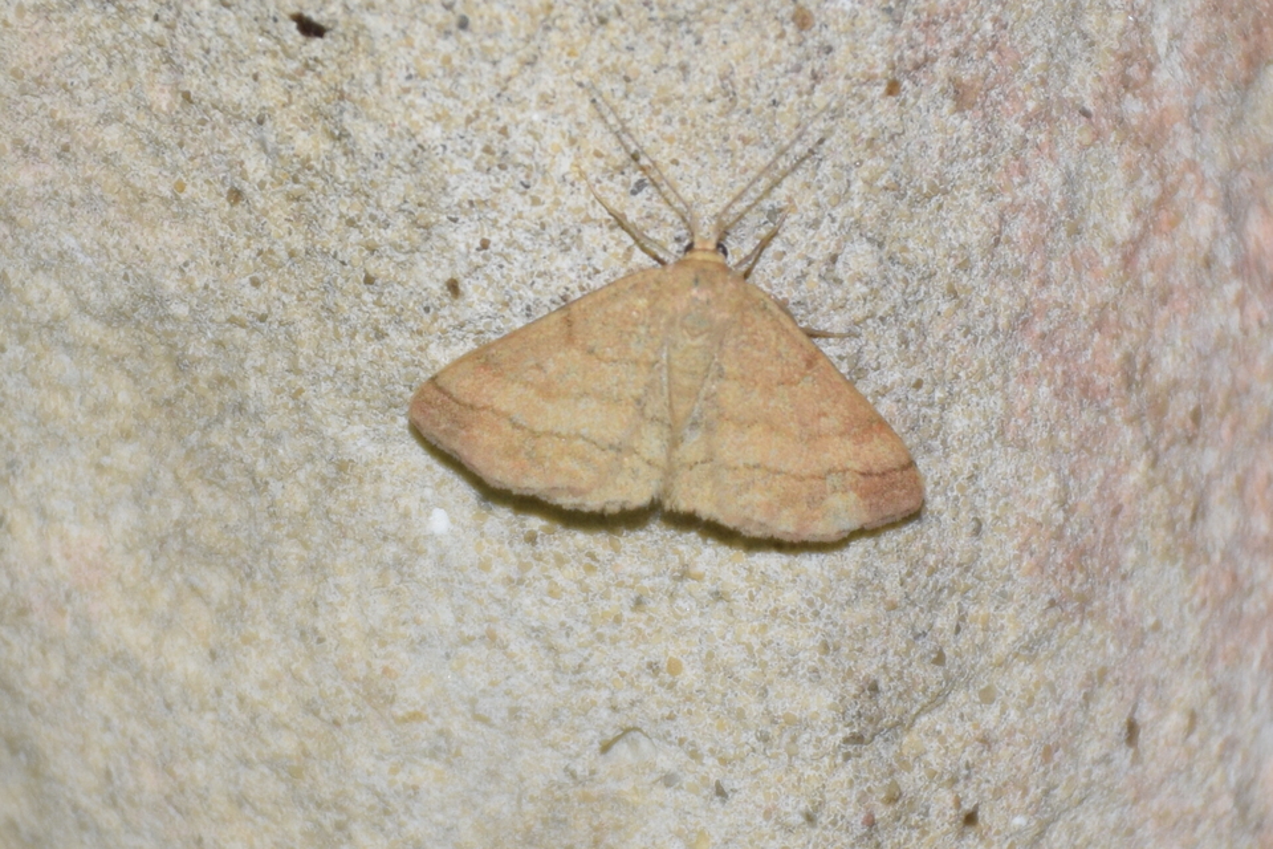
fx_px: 7425
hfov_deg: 9.8
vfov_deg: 6.5
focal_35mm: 210
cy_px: 424
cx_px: 636
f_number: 7.1
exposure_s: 1/60
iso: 320
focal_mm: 140
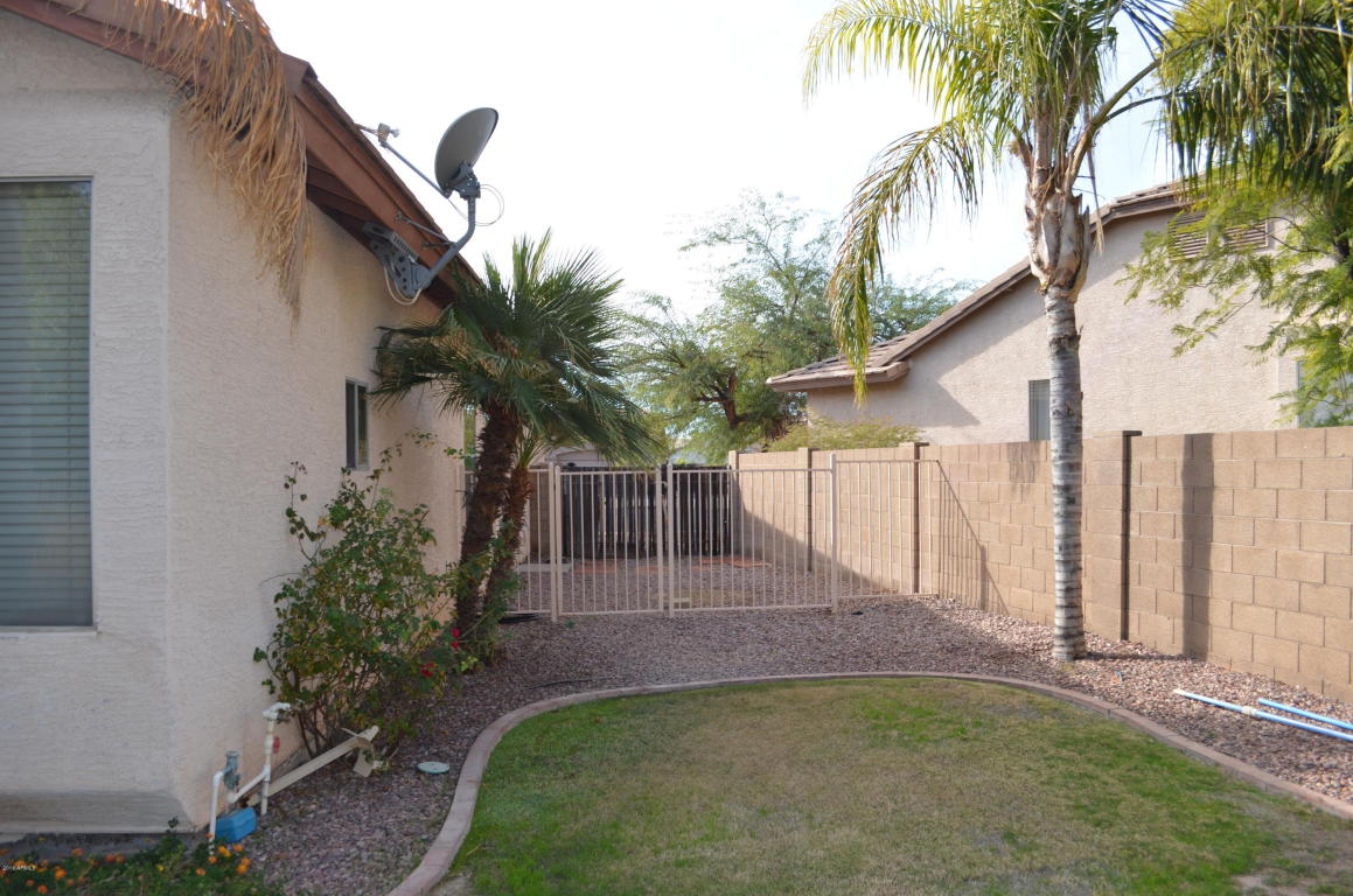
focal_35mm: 27
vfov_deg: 47.7
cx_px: 676
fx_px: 1013
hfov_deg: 67.5
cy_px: 448
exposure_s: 1/200
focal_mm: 18
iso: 100
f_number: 5
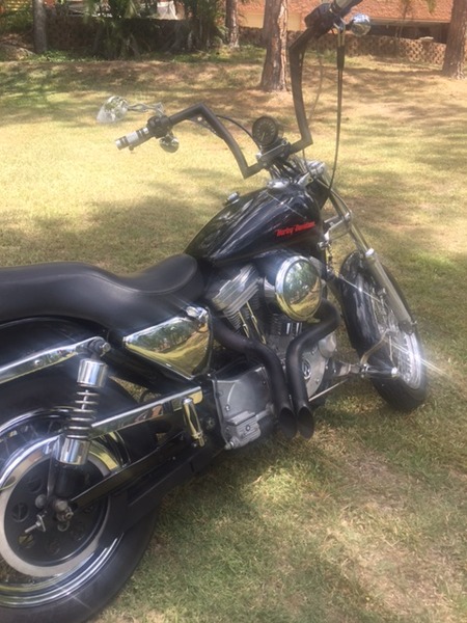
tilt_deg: -17.4
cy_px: 312
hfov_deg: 48.2
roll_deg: -0.3
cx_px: 234
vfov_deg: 61.7
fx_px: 522
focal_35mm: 29
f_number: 2.2
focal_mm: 4.15
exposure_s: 1/581
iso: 32
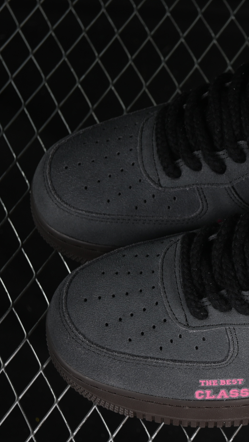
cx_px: 294
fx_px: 1385
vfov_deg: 18.2
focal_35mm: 118
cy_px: 221
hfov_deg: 10.1
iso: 160
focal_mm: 50
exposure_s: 1/50
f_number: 6.3
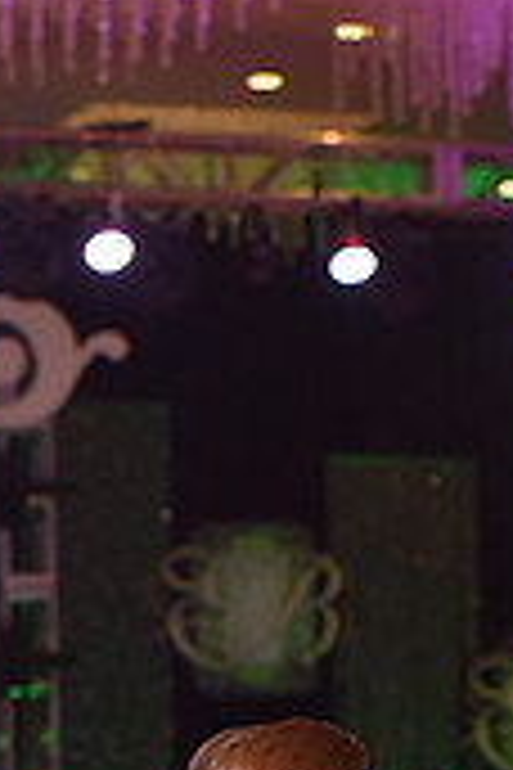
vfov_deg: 8.4
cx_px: 443
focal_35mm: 237
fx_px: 5065
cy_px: 1279
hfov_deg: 5.8
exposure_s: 1/320
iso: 2000
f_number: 4.5
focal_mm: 70
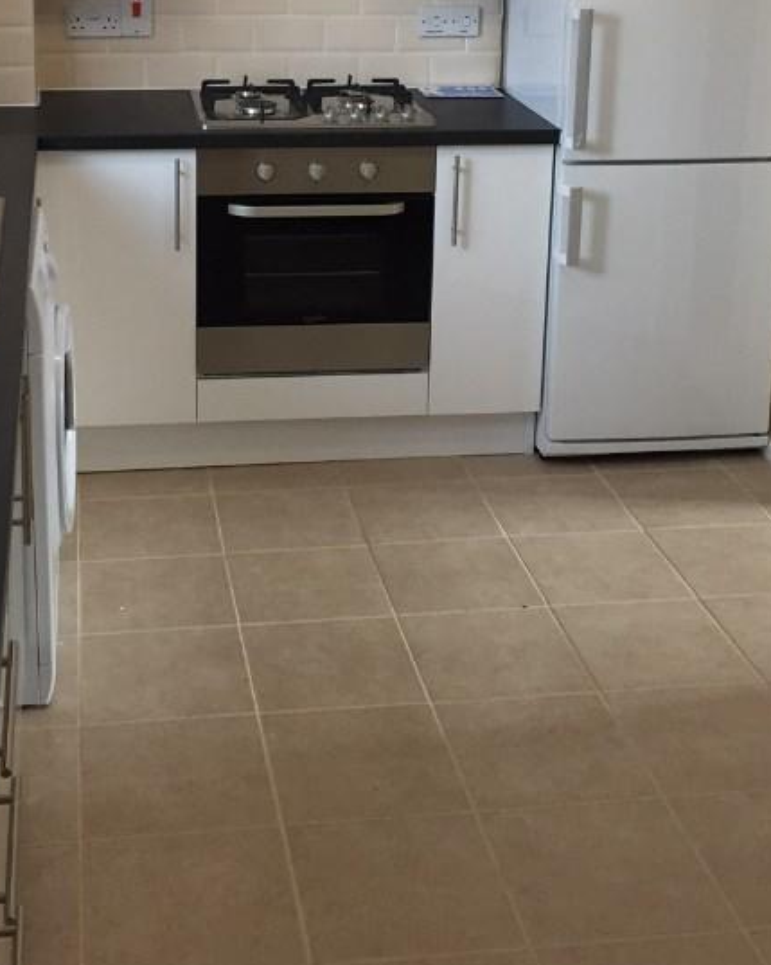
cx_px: 293
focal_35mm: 54
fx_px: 1542
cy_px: 216
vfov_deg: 33.9
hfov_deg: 28.0
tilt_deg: -14.2
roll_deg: +0.0
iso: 160
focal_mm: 4.15
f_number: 2.2
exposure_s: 1/33
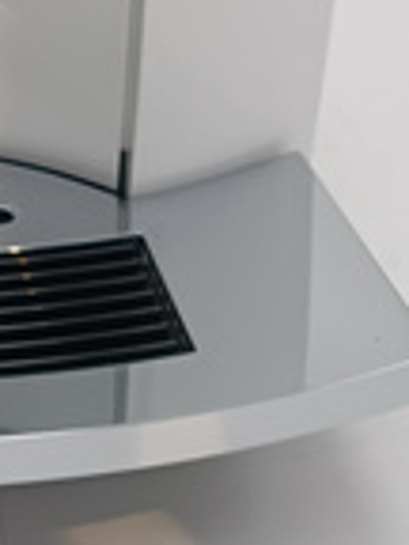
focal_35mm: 90
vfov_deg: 19.2
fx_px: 1418
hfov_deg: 15.4
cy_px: -261
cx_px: -157
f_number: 1.8
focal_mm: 4.81
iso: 143
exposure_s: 1/165
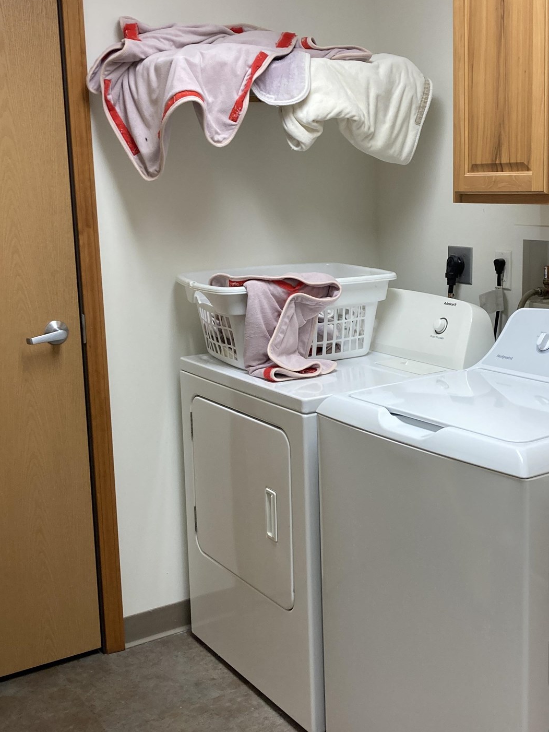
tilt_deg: -9.1
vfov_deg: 41.2
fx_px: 972
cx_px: 331
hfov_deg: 31.4
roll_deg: +2.6
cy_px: 331
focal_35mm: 46
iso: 50
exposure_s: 1/60
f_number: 1.8
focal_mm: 3.99
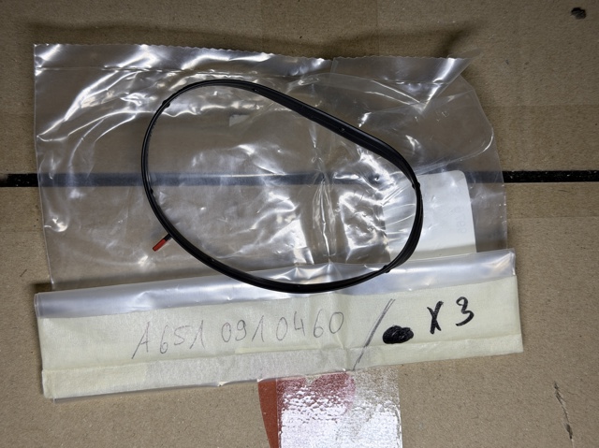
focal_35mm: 48
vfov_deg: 30.2
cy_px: 224
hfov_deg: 39.7
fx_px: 830
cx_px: 300
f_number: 1.78
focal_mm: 6.76
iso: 64
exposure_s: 1/121
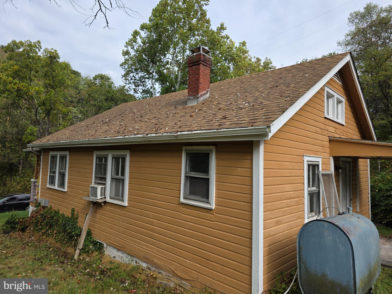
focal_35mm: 23
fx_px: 260
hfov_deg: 73.9
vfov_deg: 58.9
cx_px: 196
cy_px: 147
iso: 80
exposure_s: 1/3345
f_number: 1.7
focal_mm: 6.3
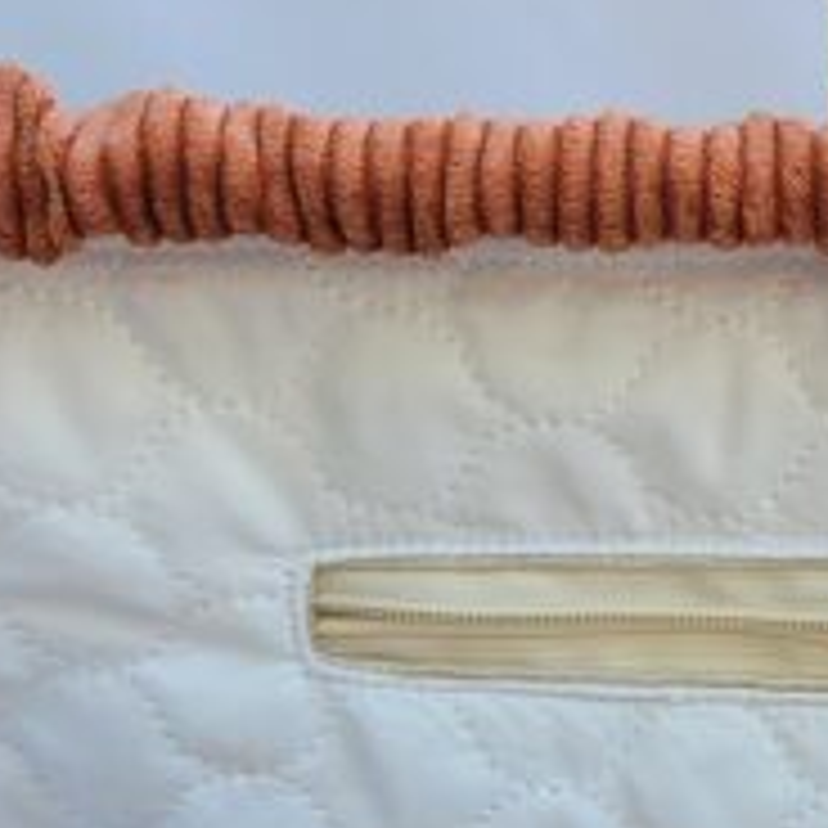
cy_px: 738
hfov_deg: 16.6
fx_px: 2706
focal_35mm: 100
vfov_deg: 17.2
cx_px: 1012
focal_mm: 5.4
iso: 40
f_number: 1.8
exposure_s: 1/234
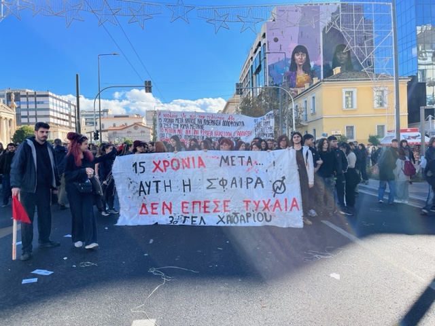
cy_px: 163
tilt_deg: +0.2
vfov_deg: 53.1
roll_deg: +1.9
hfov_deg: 67.3
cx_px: 218
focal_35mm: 26
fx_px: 327
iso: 50
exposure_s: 1/1923
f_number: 1.6
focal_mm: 5.1
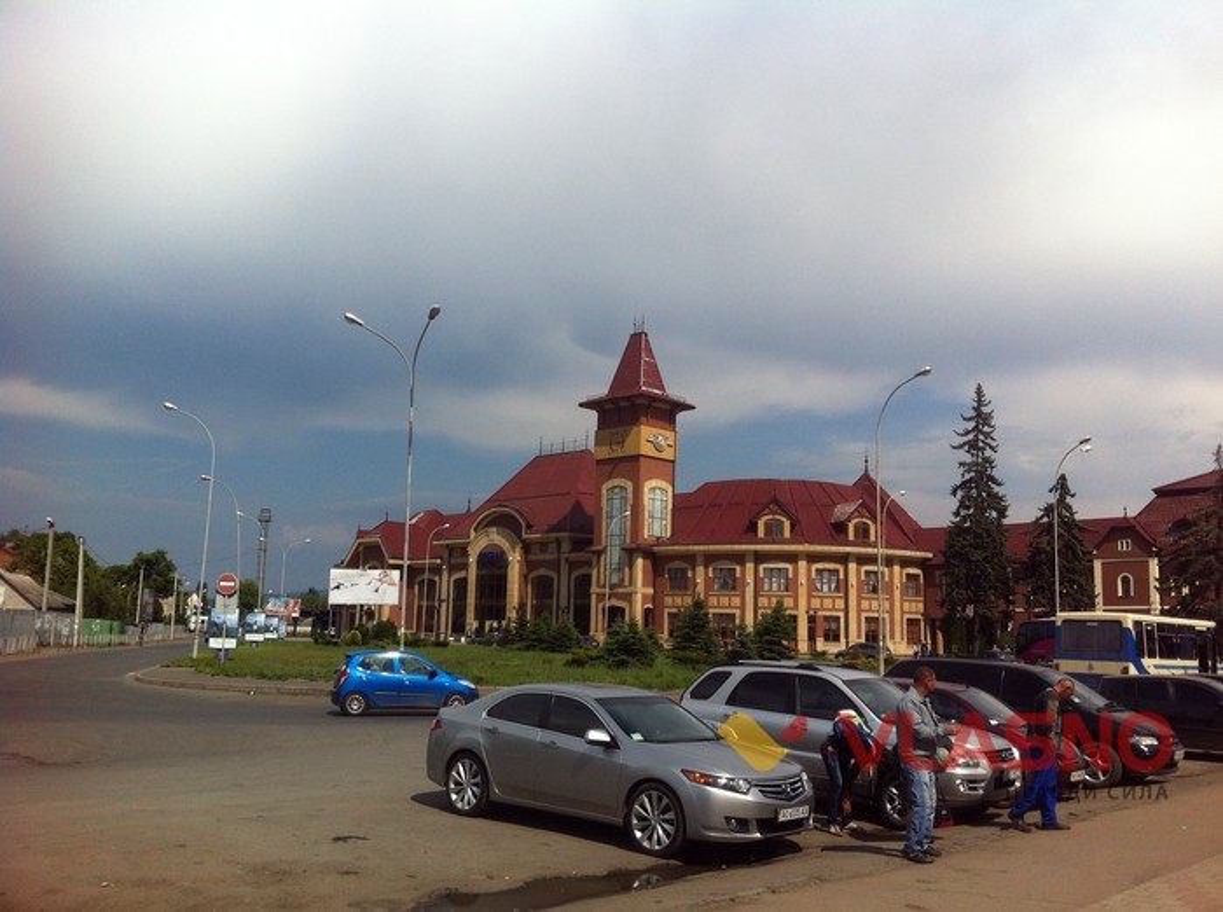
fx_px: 1234
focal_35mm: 35
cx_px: 612
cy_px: 456
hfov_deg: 52.7
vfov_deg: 40.6
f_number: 2.8
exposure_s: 1/2514
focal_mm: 3.85
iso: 80
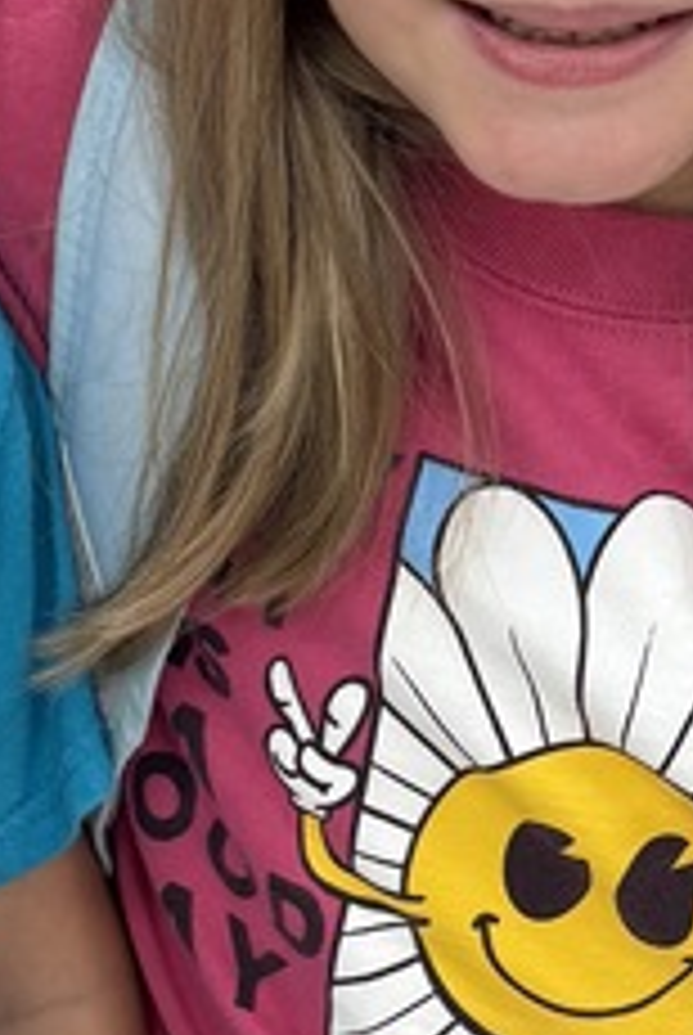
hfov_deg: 12.2
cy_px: 598
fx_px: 3195
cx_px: -63
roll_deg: +3.8
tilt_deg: -28.7
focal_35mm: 111
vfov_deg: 18.4
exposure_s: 1/60
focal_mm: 6.76
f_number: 1.78
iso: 160
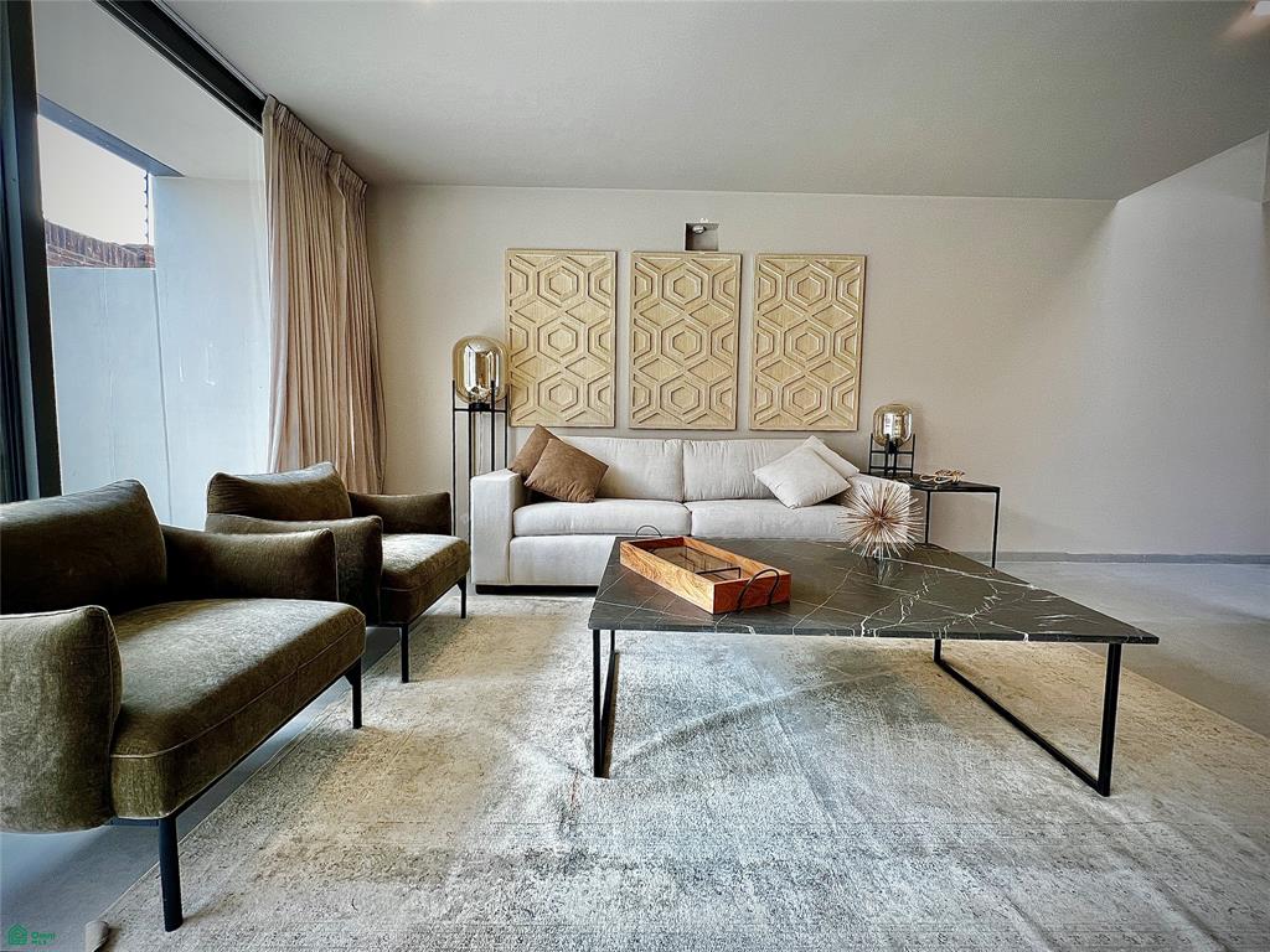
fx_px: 477
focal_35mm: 13
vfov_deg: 89.9
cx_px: 635
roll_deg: +0.0
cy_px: 476
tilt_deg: -4.8
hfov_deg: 106.2
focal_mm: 1.57
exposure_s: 1/99
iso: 50
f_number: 1.8
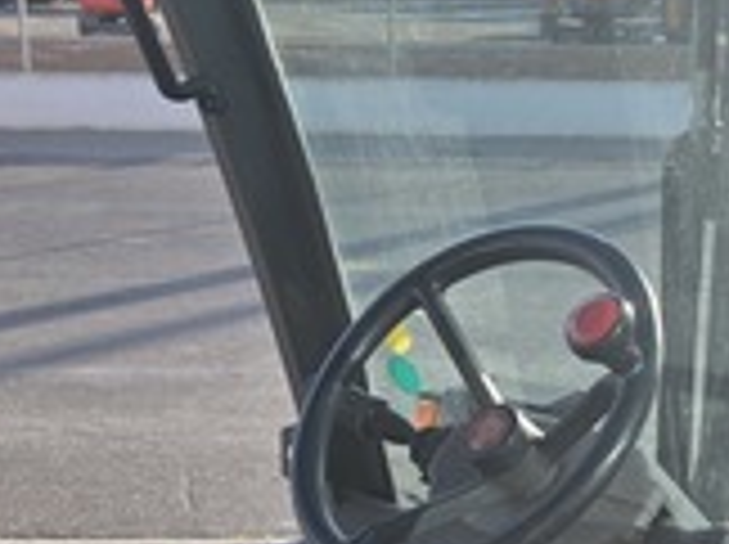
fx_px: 1640
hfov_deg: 25.0
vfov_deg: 17.9
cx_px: 461
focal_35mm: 78
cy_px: 652
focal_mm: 6.3
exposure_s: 1/3483
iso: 80
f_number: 1.7
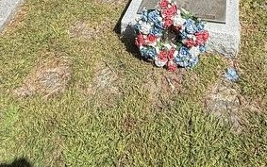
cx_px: 180
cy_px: -111
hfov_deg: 46.4
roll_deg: -1.2
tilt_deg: -9.1
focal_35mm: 42
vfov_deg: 22.3
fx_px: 306
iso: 50
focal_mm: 2.22
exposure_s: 1/1745
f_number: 2.2
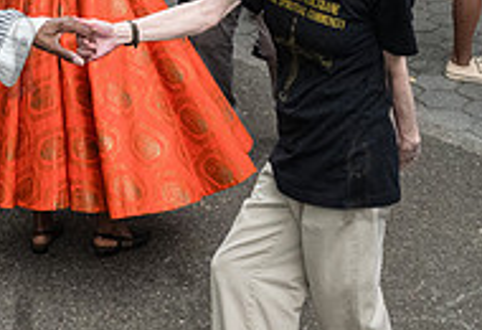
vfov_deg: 13.3
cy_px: 73
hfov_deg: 19.2
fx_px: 1404
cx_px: 75
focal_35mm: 104
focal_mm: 29
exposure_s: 1/500
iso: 8000
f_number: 5
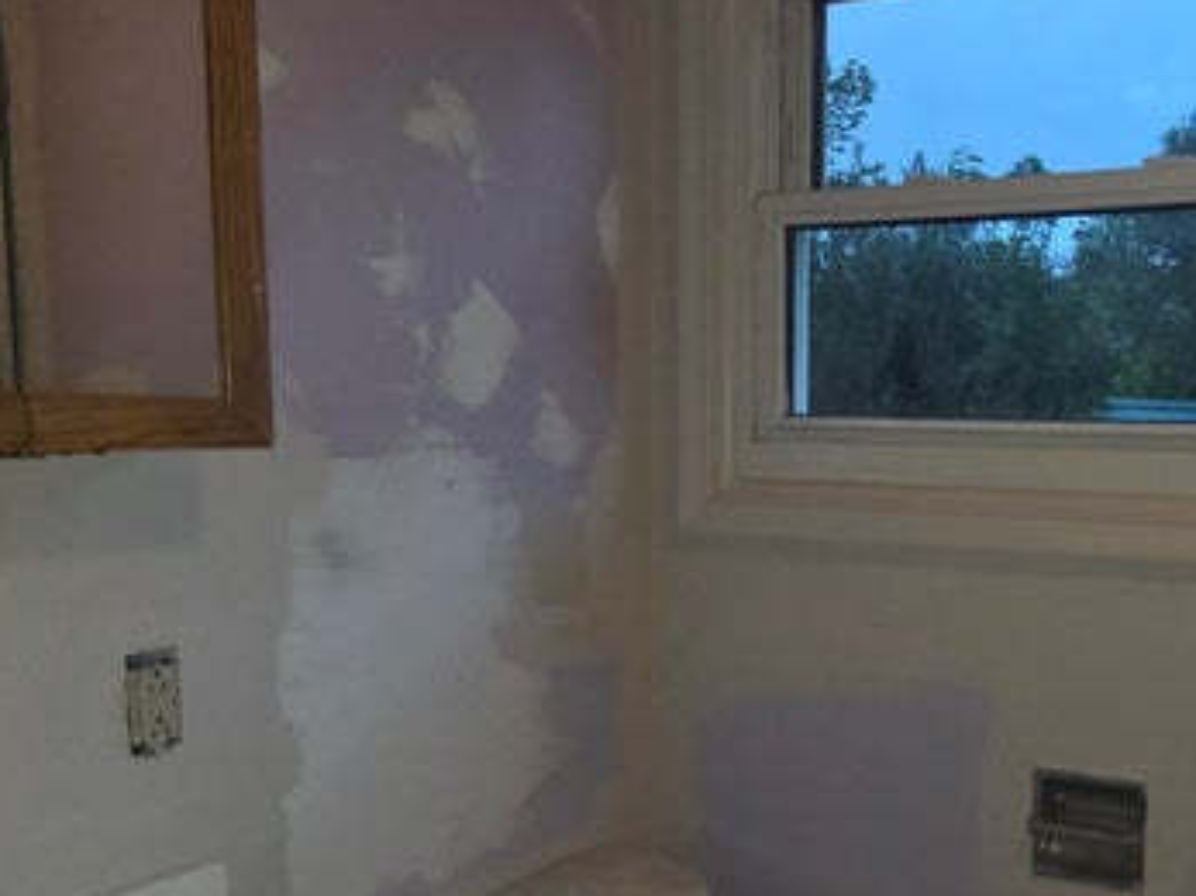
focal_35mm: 32
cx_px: 908
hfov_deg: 54.0
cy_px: 572
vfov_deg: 43.7
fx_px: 1105
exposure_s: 1/60
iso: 160
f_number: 2.2
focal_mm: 2.2
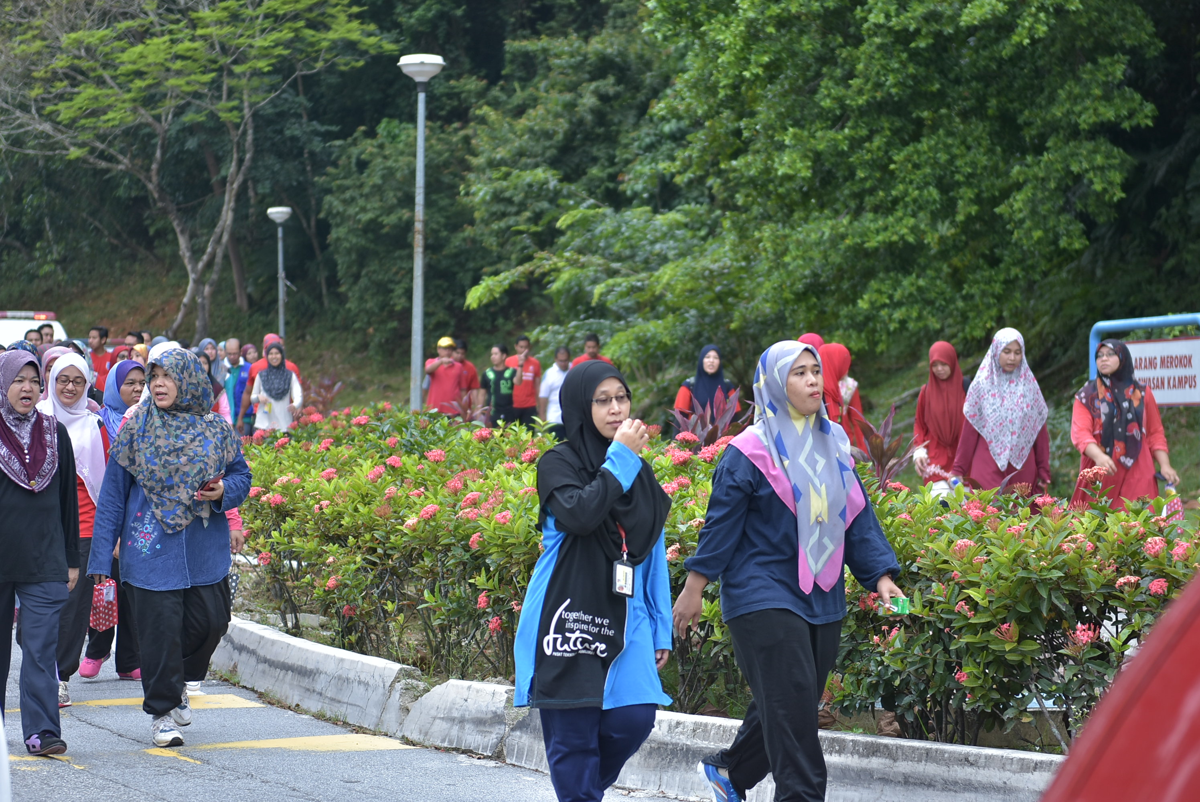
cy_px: 401
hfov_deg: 19.4
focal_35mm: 105
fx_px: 3503
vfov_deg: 13.1
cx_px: 600
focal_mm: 70
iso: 160
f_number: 2.8
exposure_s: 1/320
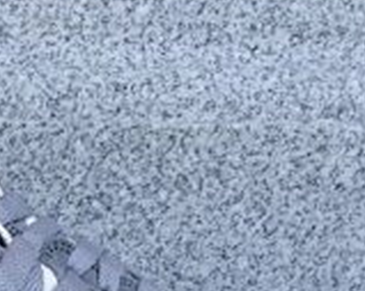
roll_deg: -0.7
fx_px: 1317
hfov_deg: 15.4
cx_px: -16
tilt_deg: -19.3
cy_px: 520
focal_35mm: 122
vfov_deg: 11.7
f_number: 2.4
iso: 25
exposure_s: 1/463
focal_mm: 3.3
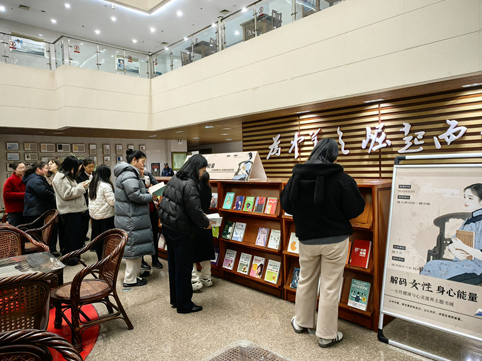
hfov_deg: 71.6
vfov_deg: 56.8
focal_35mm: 24
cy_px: 180
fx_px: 334
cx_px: 241
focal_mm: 1.76
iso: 200
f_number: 2.2
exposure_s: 1/50
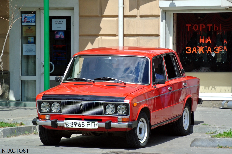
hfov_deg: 6.9
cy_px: 77
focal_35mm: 297
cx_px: 116
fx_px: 1912
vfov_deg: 4.6
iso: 100
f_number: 5.6
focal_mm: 110
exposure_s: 1/500
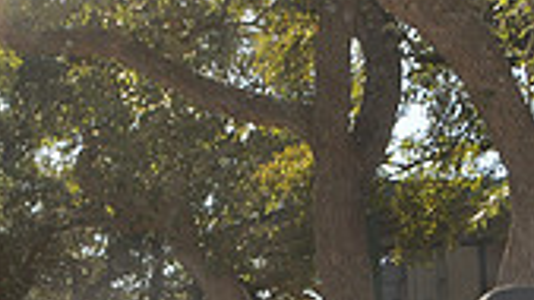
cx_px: -88
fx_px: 1529
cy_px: 456
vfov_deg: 10.8
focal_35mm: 108
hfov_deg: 18.8
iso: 200
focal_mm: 20
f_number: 11
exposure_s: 1/200
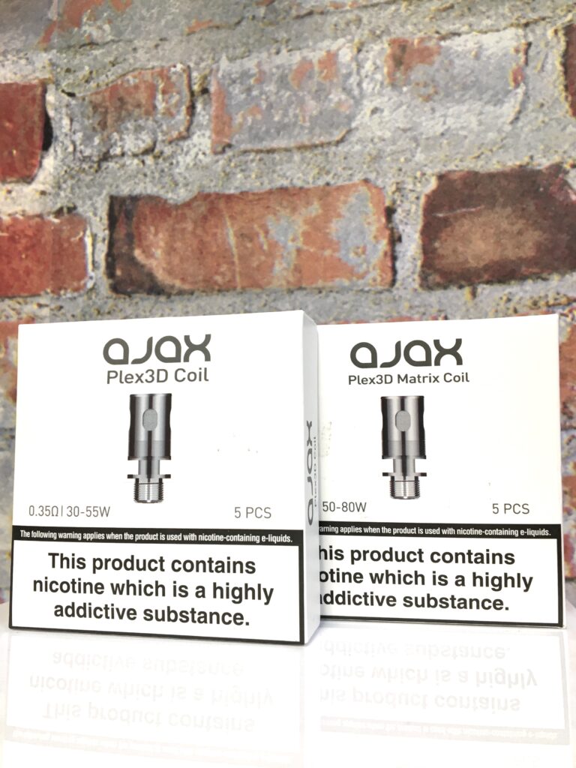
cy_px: 384
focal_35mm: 29
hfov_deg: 48.2
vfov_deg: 61.7
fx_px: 643
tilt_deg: +5.1
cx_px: 288
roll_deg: +0.0
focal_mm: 4.15
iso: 64
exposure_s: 1/33
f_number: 2.2
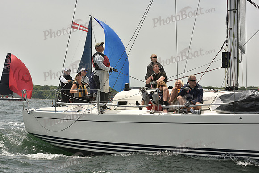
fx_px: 612
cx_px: 130
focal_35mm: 85
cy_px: 86
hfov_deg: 23.9
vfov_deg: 16.1
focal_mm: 85
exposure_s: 1/1000
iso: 400
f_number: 11
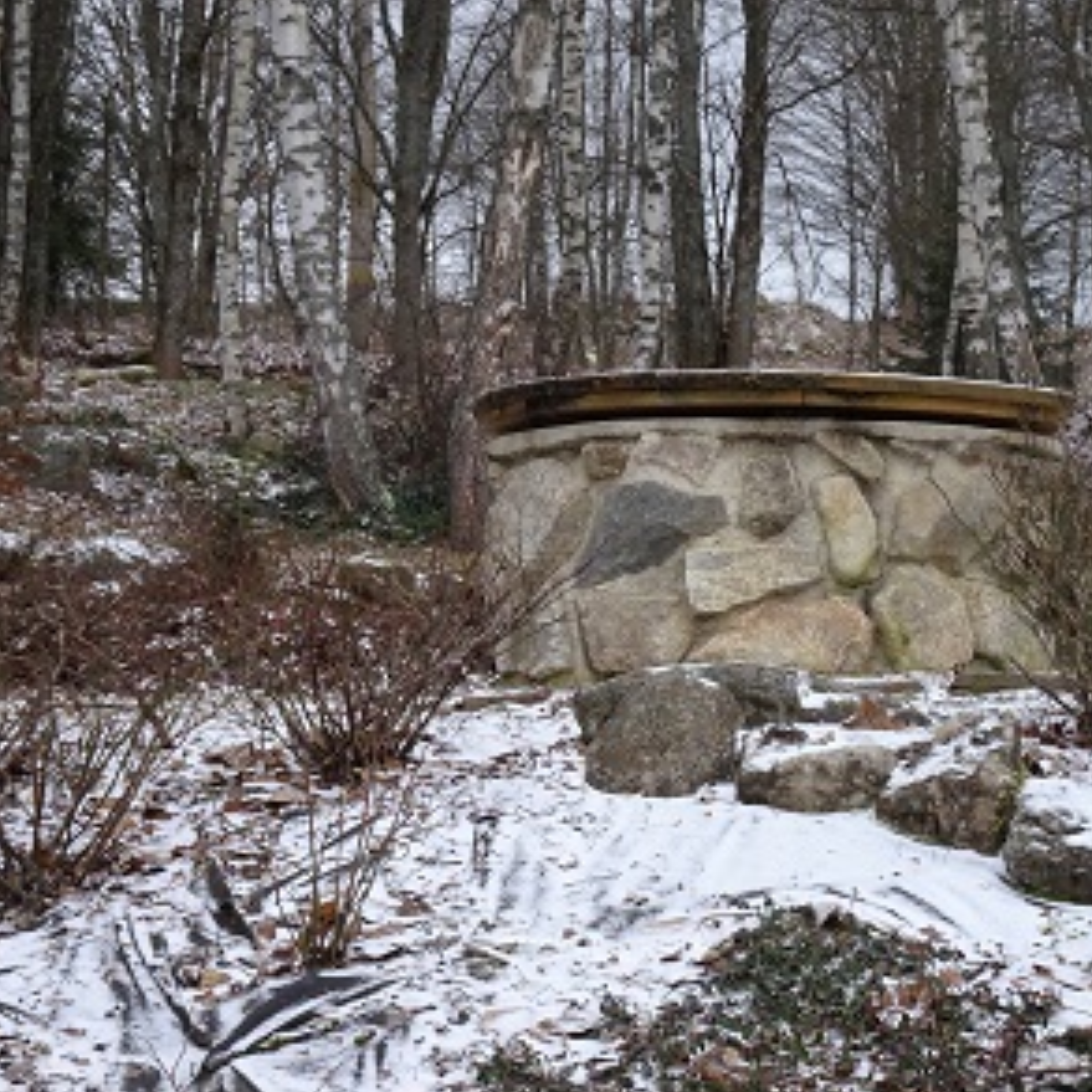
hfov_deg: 21.1
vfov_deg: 21.1
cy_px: 552
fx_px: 2927
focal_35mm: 82
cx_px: 652
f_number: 4.5
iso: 125
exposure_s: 1/80
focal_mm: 11.66
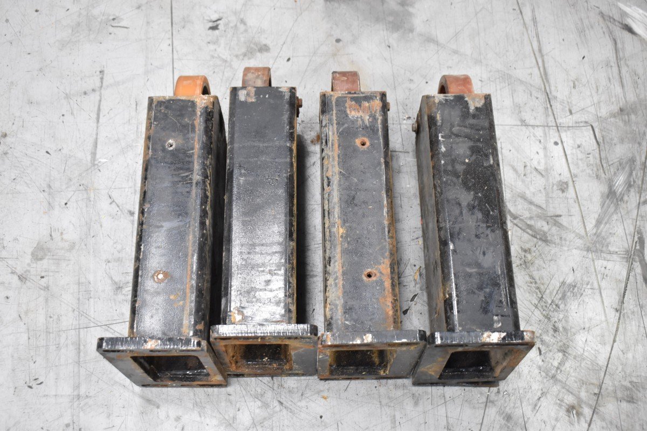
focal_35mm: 46
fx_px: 836
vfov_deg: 28.9
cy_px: 216
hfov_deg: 42.3
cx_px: 324
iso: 1600
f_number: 5
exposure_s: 1/50
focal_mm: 31
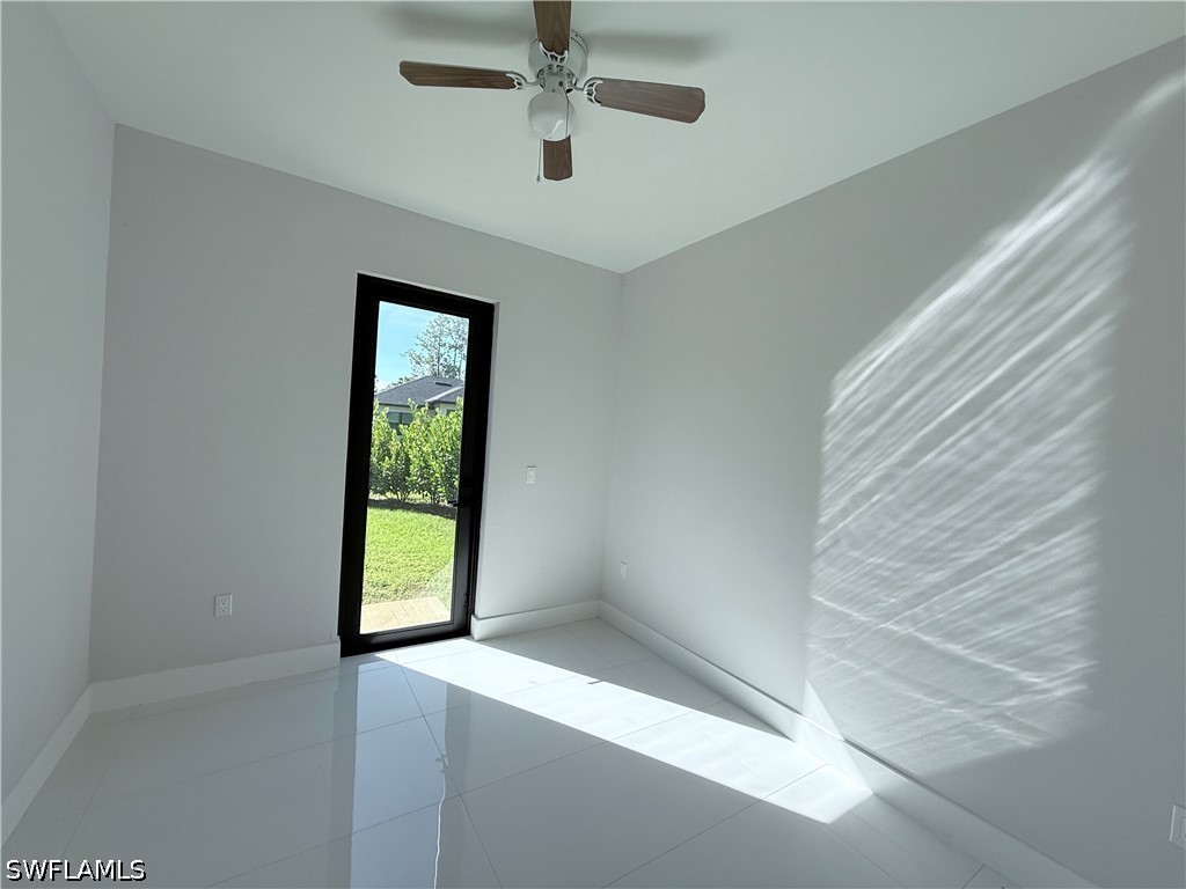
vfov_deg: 85.7
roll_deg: -4.5
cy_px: 444
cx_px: 593
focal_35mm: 14
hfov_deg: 102.1
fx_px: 480
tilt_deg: +0.1
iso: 64
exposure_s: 1/1189
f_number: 2.2
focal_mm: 2.22
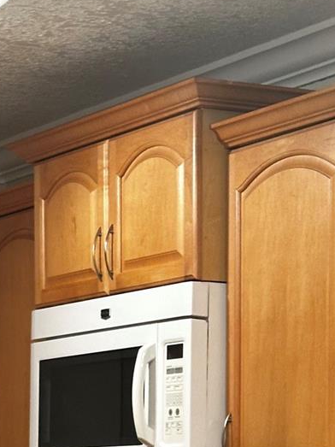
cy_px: 562
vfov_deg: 13.5
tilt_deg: -2.3
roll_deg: -0.4
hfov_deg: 10.5
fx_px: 1820
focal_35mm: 141
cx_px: 56
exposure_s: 1/60
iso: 125
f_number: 1.78
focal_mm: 6.86
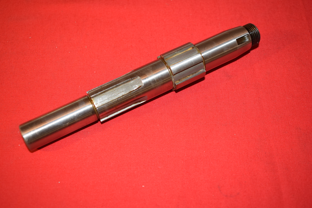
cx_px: 156
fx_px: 390
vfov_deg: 29.9
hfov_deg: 43.6
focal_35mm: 45
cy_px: 104
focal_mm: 30
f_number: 5.6
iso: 400
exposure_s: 1/30
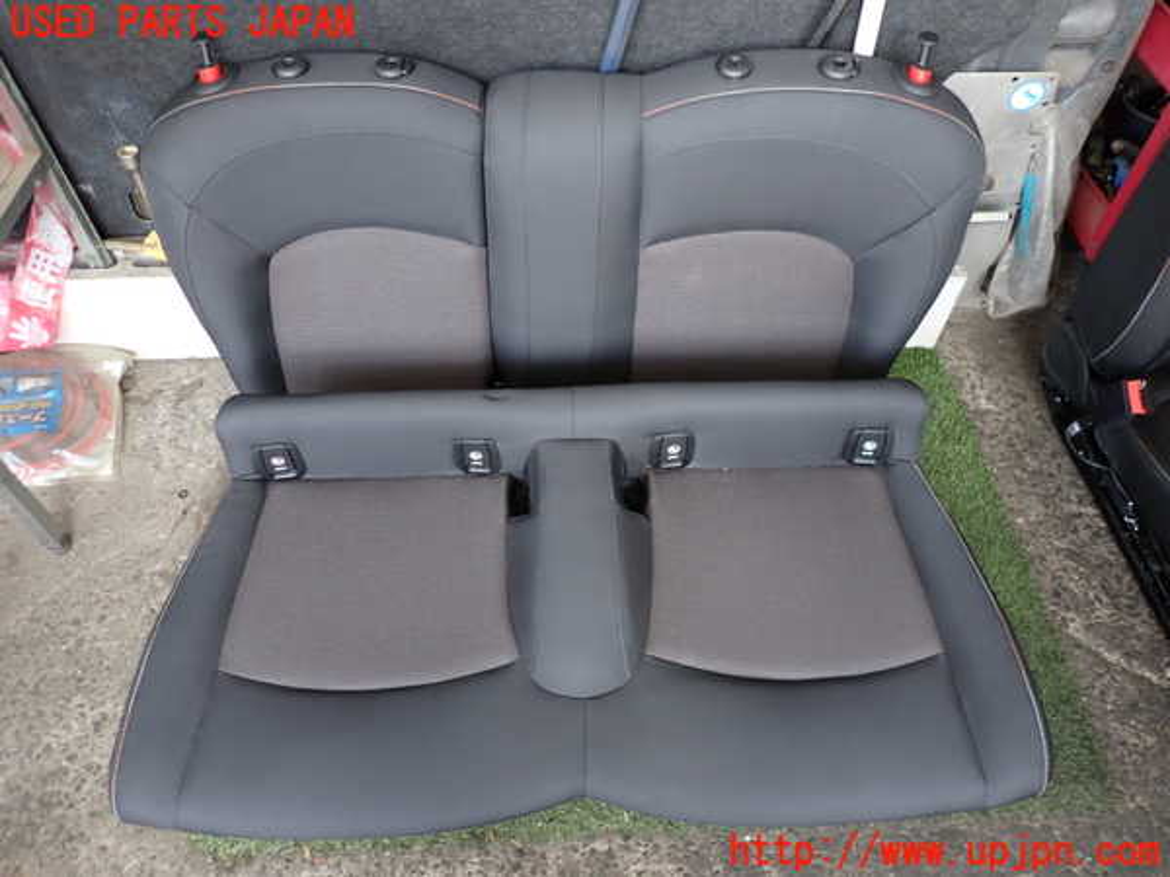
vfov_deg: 54.9
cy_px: 438
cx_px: 585
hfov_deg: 69.4
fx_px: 845
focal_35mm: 25
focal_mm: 4.5
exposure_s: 1/60
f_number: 2
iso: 100
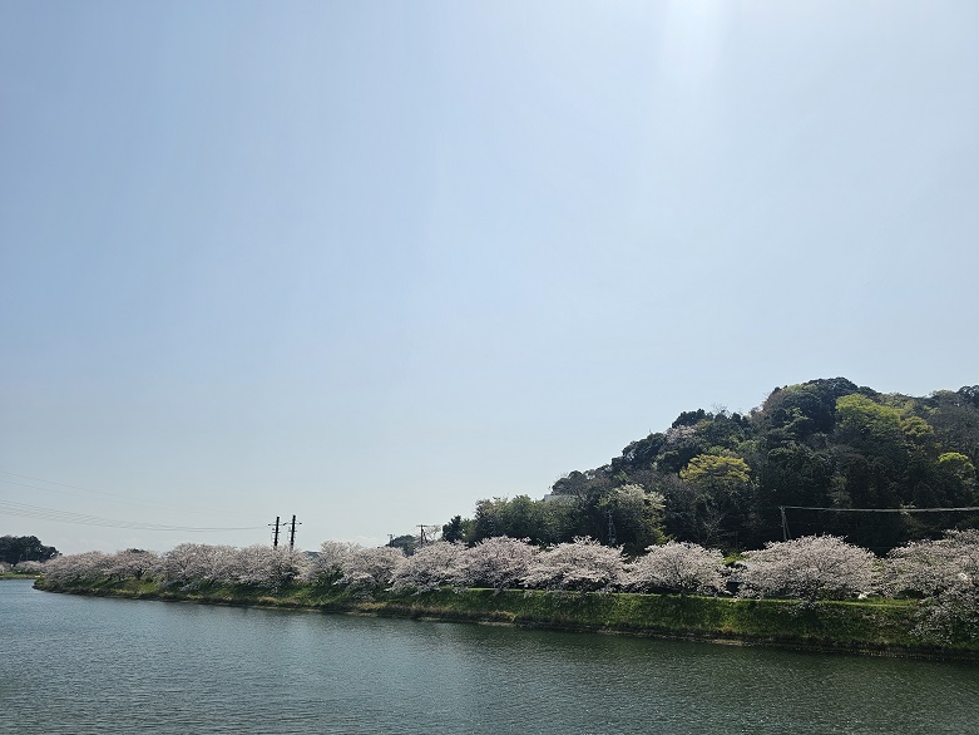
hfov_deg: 71.6
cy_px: 381
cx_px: 479
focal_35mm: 24
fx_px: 679
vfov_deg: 56.8
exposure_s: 1/2423
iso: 10
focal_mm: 6.3
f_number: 1.7
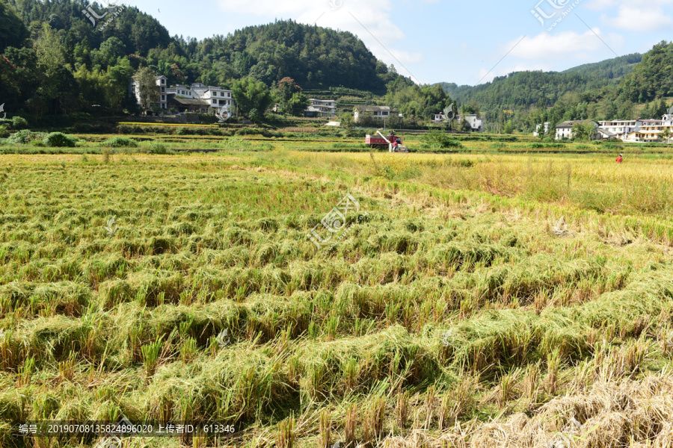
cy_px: 224
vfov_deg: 41.1
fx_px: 598
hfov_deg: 58.7
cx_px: 336
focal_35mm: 32
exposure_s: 1/125
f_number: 8
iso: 100
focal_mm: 32
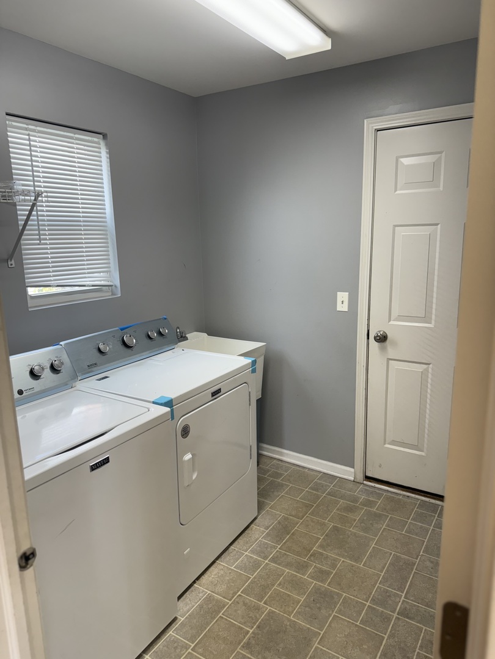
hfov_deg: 56.8
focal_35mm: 24
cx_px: 248
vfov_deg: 71.6
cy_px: 330
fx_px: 458
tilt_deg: -11.7
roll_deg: +0.8
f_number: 1.78
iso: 125
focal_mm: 6.76
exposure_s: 1/147
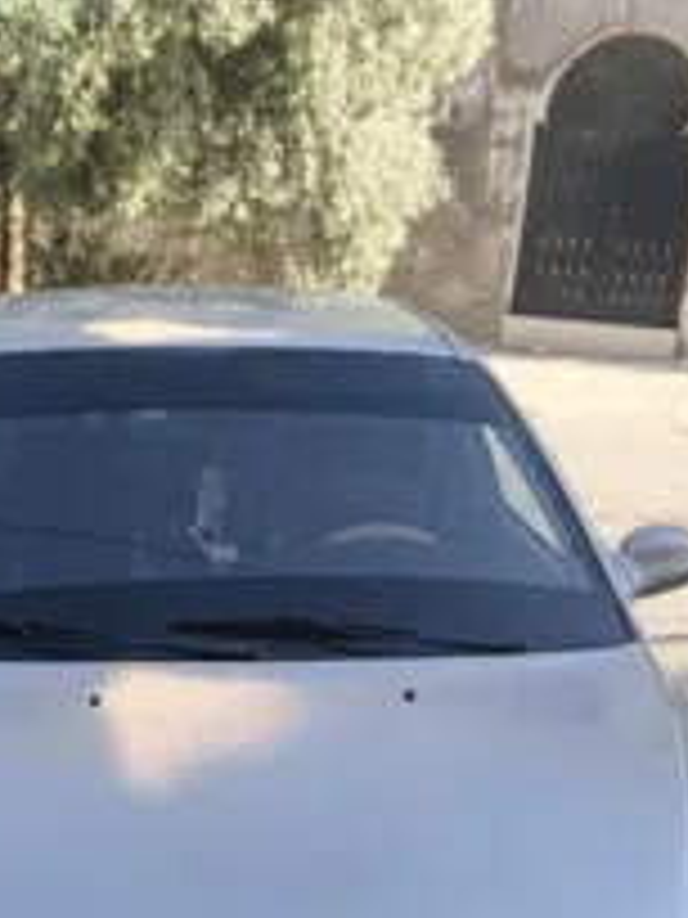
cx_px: 229
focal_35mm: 45
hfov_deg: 31.9
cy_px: 850
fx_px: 1193
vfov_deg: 38.7
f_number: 1.6
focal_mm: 4.09
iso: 50
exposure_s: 1/83.6
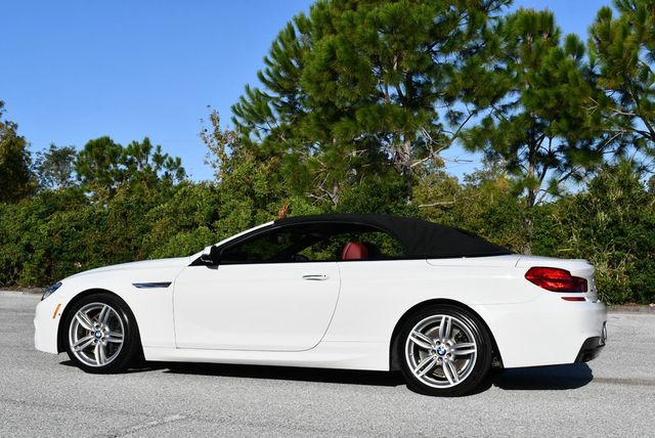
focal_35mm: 52
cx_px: 328
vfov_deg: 26.0
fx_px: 947
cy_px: 219
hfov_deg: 38.2
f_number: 9
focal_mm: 26
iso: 100
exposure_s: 1/320
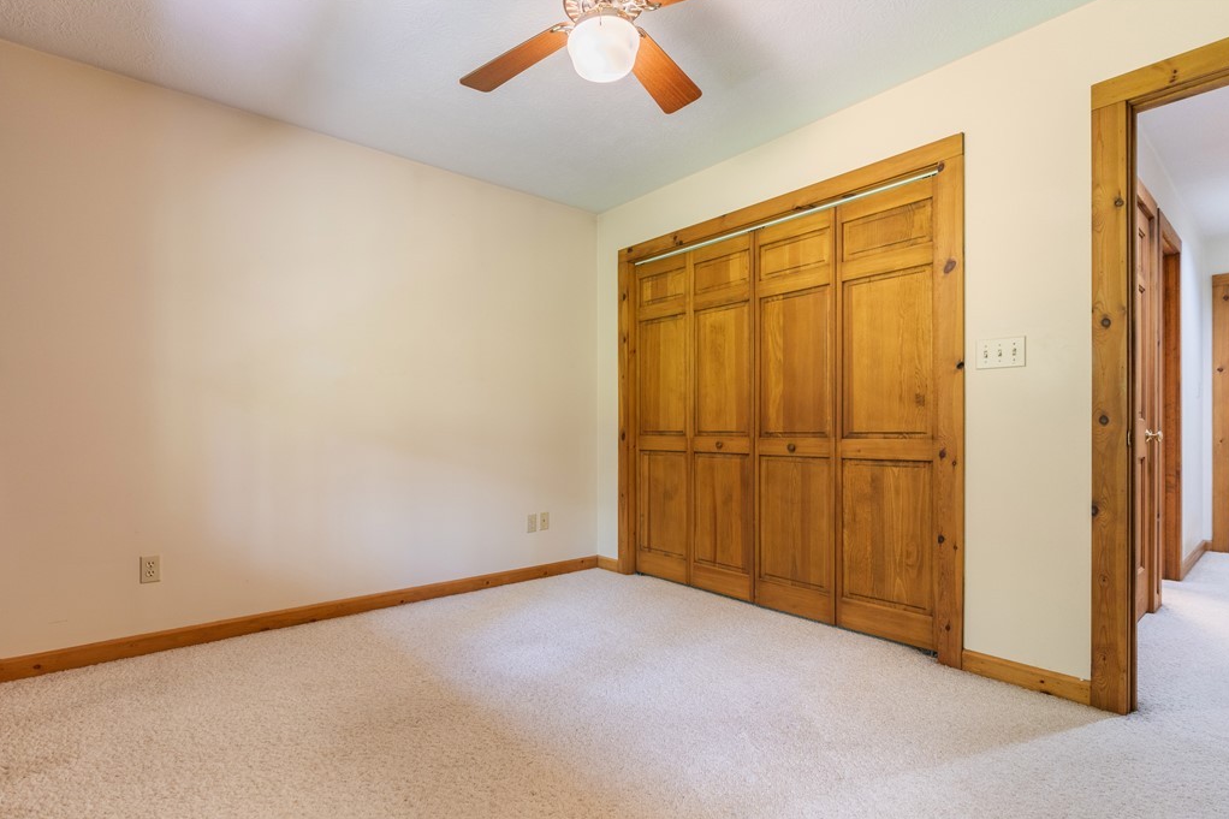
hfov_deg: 93.2
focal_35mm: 17
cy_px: 428
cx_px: 586
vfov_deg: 70.4
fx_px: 580
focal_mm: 16
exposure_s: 1/5
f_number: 2.8
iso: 800
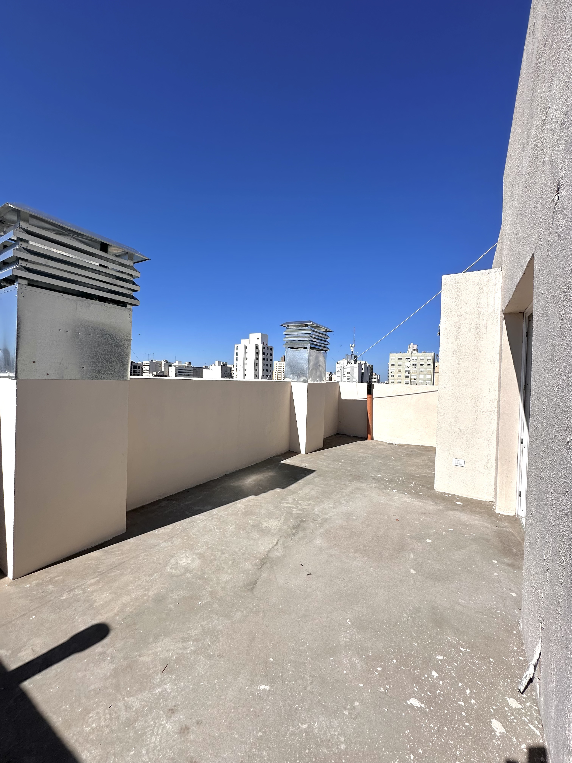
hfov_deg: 85.7
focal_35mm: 14
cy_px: 382
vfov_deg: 102.1
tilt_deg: +0.9
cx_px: 286
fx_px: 308
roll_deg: -1.9
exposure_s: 1/3861
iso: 50
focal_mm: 2.22
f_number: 2.2
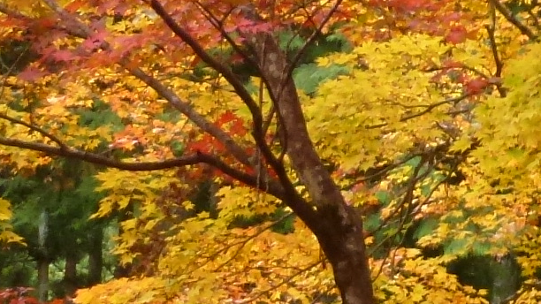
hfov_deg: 7.6
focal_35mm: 278
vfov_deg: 4.4
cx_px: 878
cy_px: 153
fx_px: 3987
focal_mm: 10.9
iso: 320
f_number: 4.5
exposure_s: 1/80
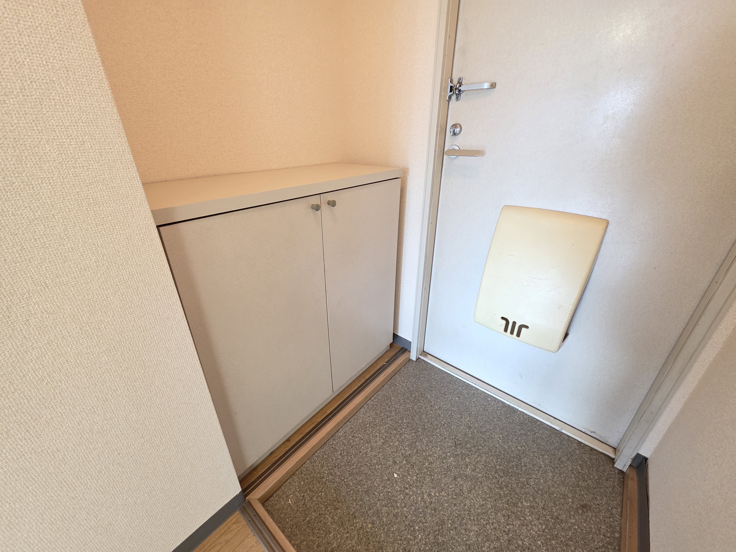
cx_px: 368
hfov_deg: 106.2
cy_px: 276
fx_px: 276
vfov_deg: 89.9
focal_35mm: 13
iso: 800
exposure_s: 1/60
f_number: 1.9
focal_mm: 2.2
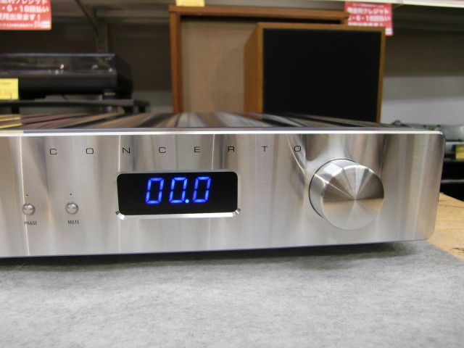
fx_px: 375
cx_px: 232
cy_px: 174
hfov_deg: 63.4
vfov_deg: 49.7
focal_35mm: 28
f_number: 2.6
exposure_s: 1/60
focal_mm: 4.9
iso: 160
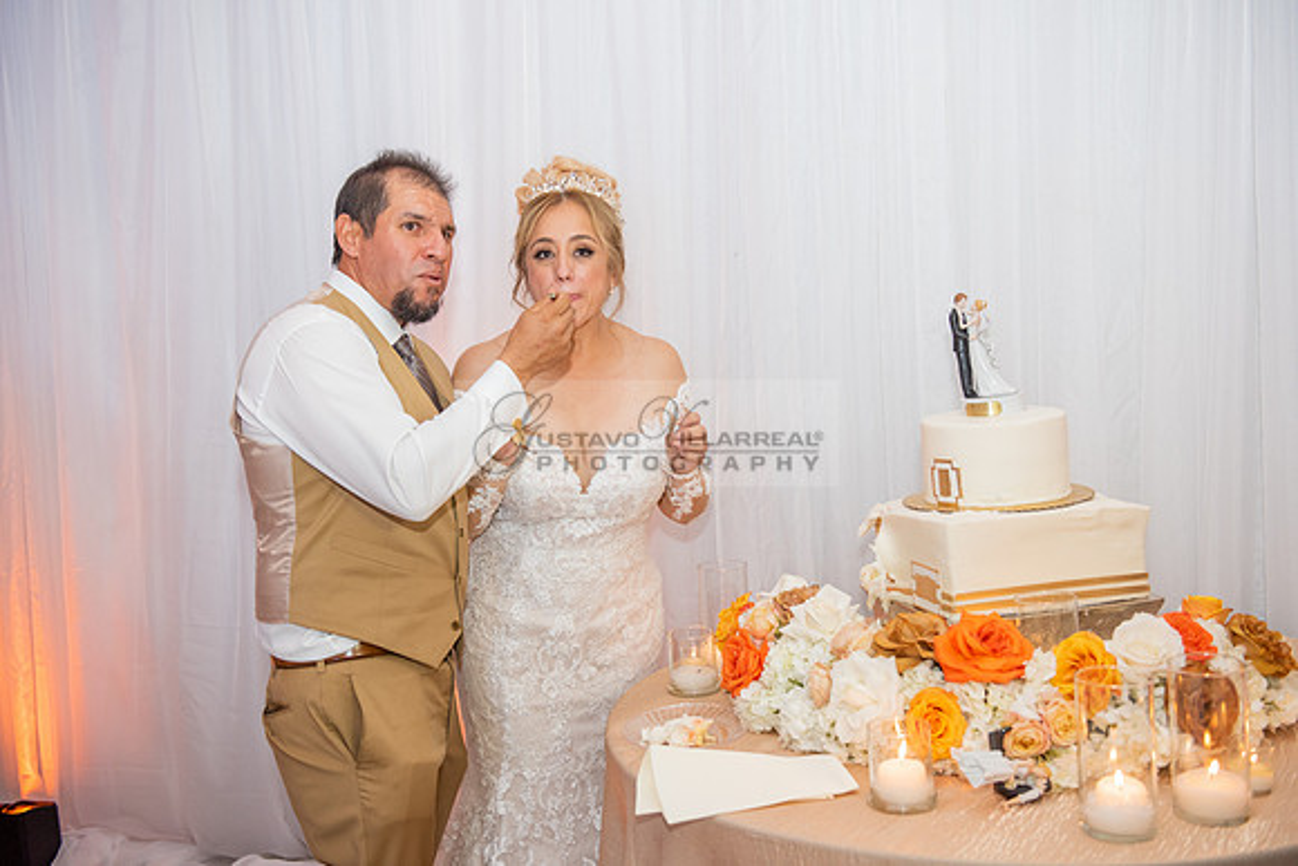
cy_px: 433
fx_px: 1370
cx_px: 649
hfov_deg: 50.7
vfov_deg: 35.1
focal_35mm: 38
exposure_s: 1/160
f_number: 3.5
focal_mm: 38
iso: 1000
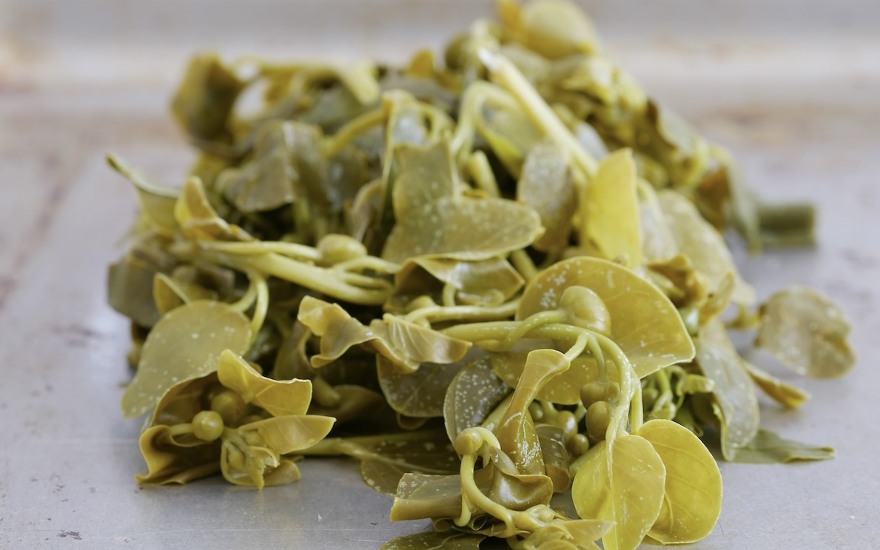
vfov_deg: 14.2
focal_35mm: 92
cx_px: 440
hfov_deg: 22.6
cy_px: 329
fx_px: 2206
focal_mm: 43
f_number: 5.6
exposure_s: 1/1.3
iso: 200
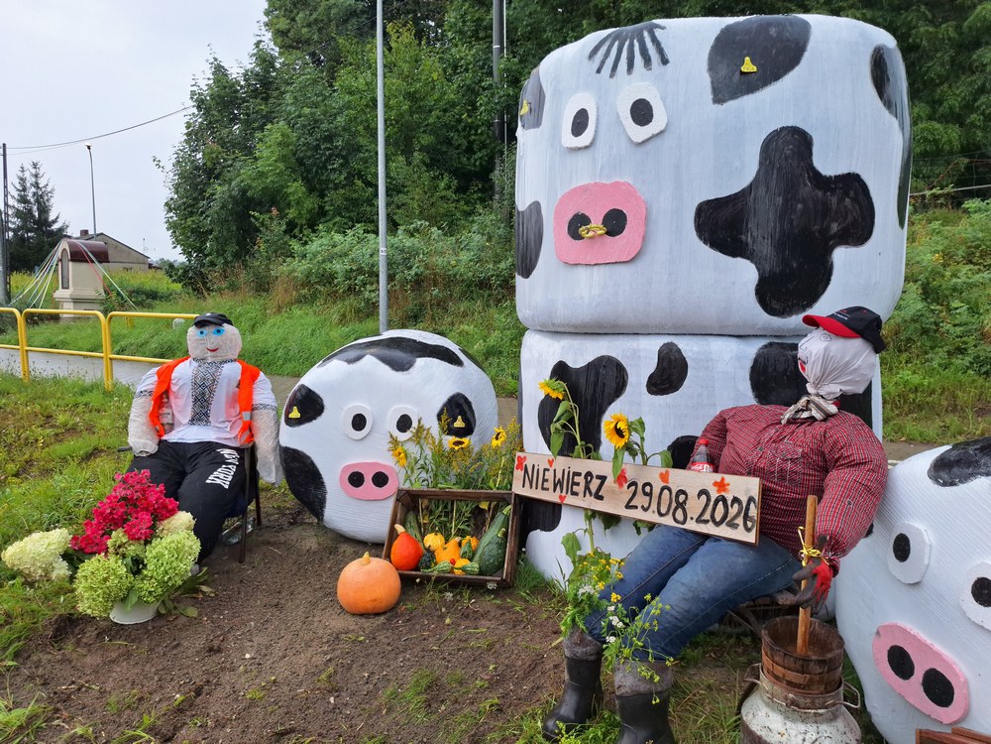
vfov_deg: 58.9
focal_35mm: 23
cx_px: 496
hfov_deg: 73.9
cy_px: 372
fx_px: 658
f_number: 1.8
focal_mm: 5.54
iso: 40
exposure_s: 1/354
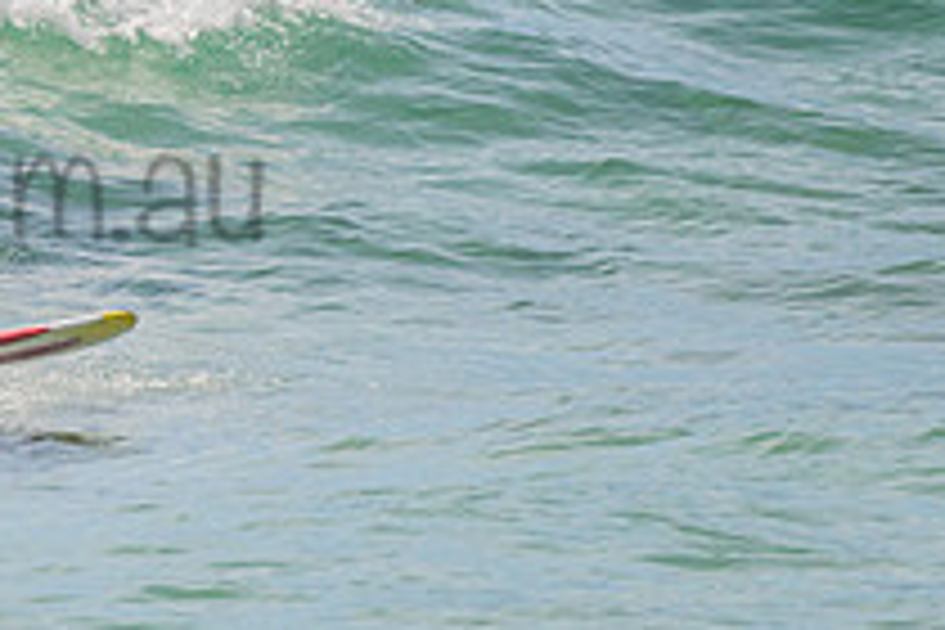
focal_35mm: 1698
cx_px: -295
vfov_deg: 0.8
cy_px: 96
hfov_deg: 1.2
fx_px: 44569
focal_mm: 500
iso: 360
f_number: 5.6
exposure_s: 1/1250
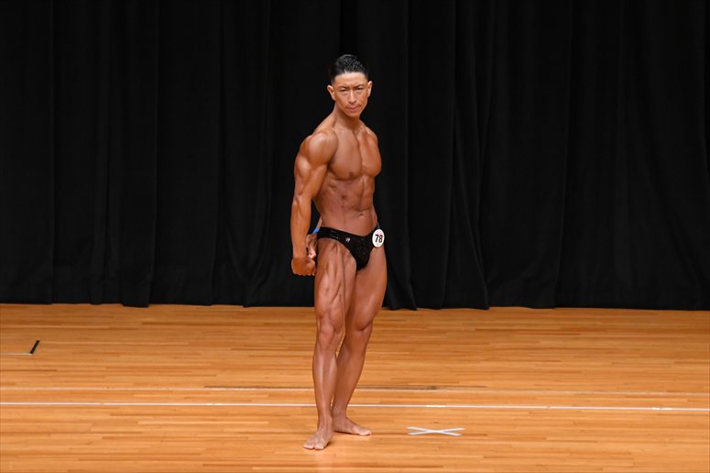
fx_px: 5322
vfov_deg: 5.1
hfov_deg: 7.6
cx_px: 355
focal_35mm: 270
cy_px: 236
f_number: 5.6
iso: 3200
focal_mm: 180
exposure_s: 1/400
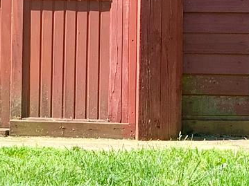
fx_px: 2136
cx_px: -157
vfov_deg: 5.0
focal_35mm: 297
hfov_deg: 6.6
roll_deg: -0.9
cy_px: -87
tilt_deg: -1.3
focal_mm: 6
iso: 16
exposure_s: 1/250
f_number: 2.4
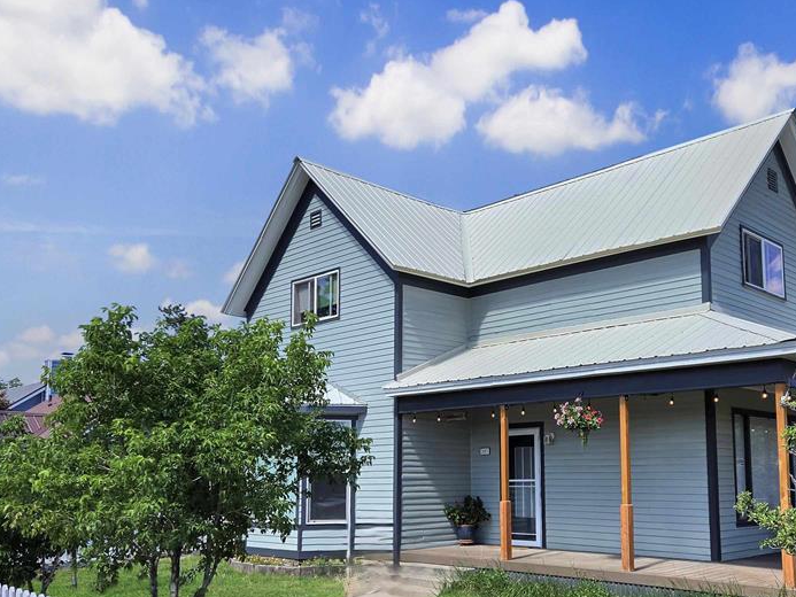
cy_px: 365
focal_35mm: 34
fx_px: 782
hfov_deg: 53.6
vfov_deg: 41.6
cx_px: 472
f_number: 1.8
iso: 80
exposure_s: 1/2708
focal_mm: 5.4
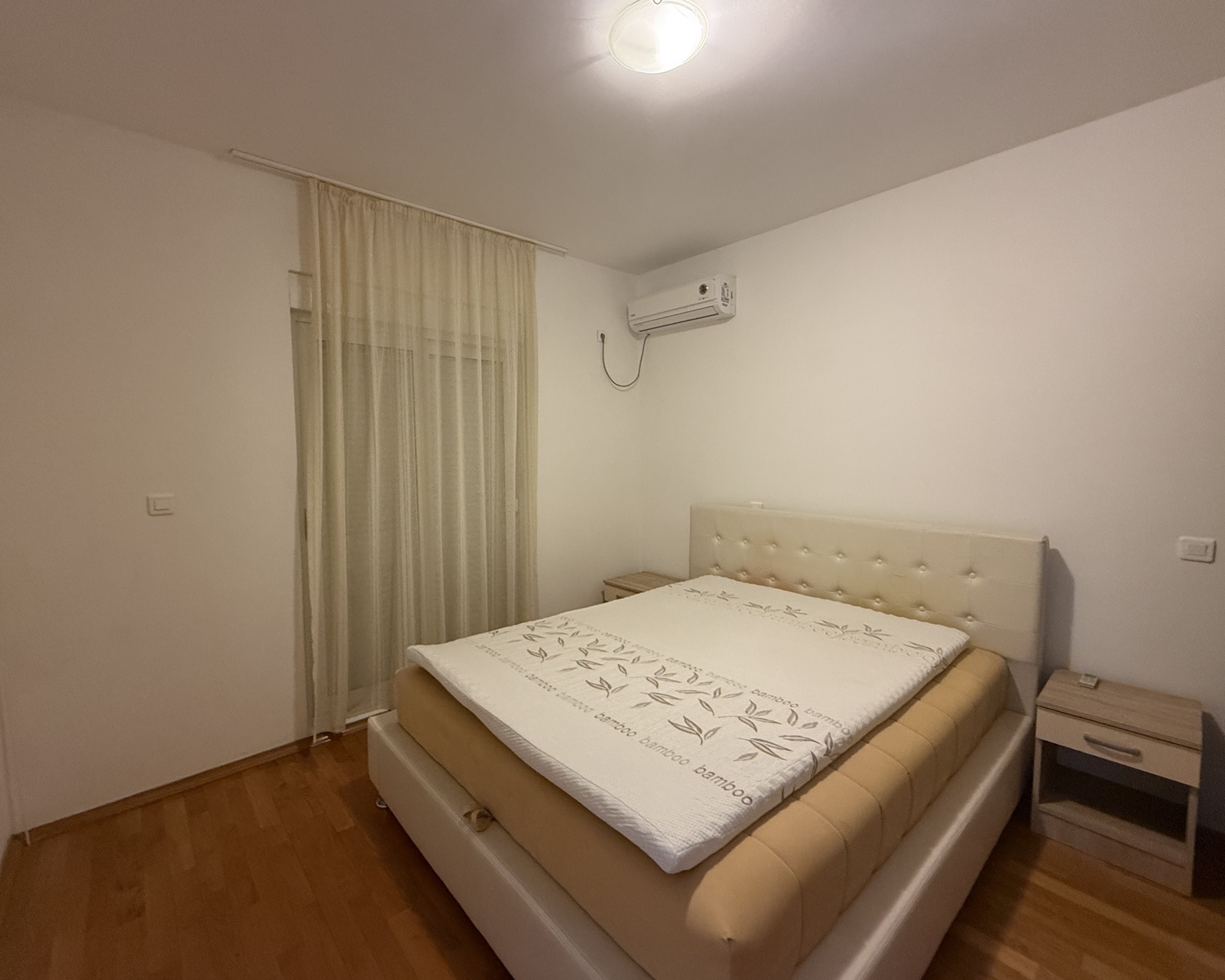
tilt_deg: -3.9
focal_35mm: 15
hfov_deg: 96.7
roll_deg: +0.9
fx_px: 544
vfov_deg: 84.0
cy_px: 484
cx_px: 587
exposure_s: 1/50
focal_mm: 2.22
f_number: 2.2
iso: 320
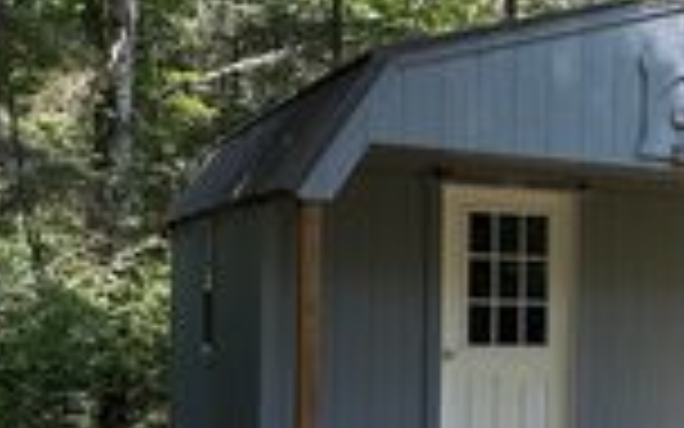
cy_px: 340
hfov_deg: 25.5
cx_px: 835
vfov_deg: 17.9
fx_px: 1342
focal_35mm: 72
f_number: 1.78
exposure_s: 1/813
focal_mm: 6.76
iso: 80
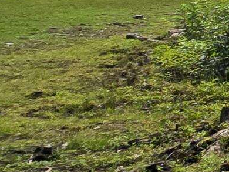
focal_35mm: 100
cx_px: 811
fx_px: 662
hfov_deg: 9.4
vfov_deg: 14.1
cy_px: -59
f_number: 2.2
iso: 50
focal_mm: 2.2
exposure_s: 1/3446
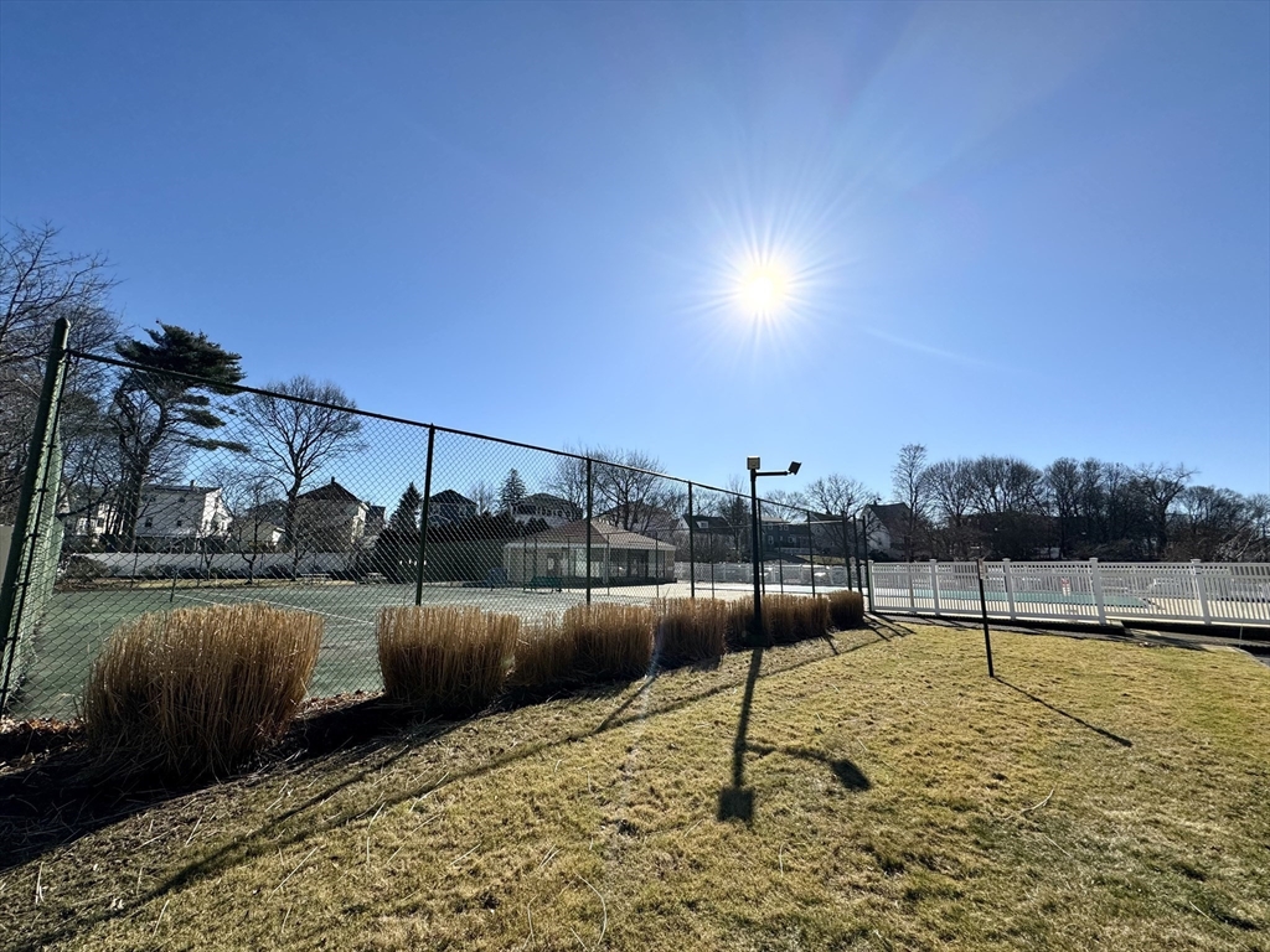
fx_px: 514
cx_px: 635
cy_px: 476
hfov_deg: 102.1
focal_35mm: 14
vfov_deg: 85.7
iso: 40
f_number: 2.2
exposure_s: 1/4630
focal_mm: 2.22
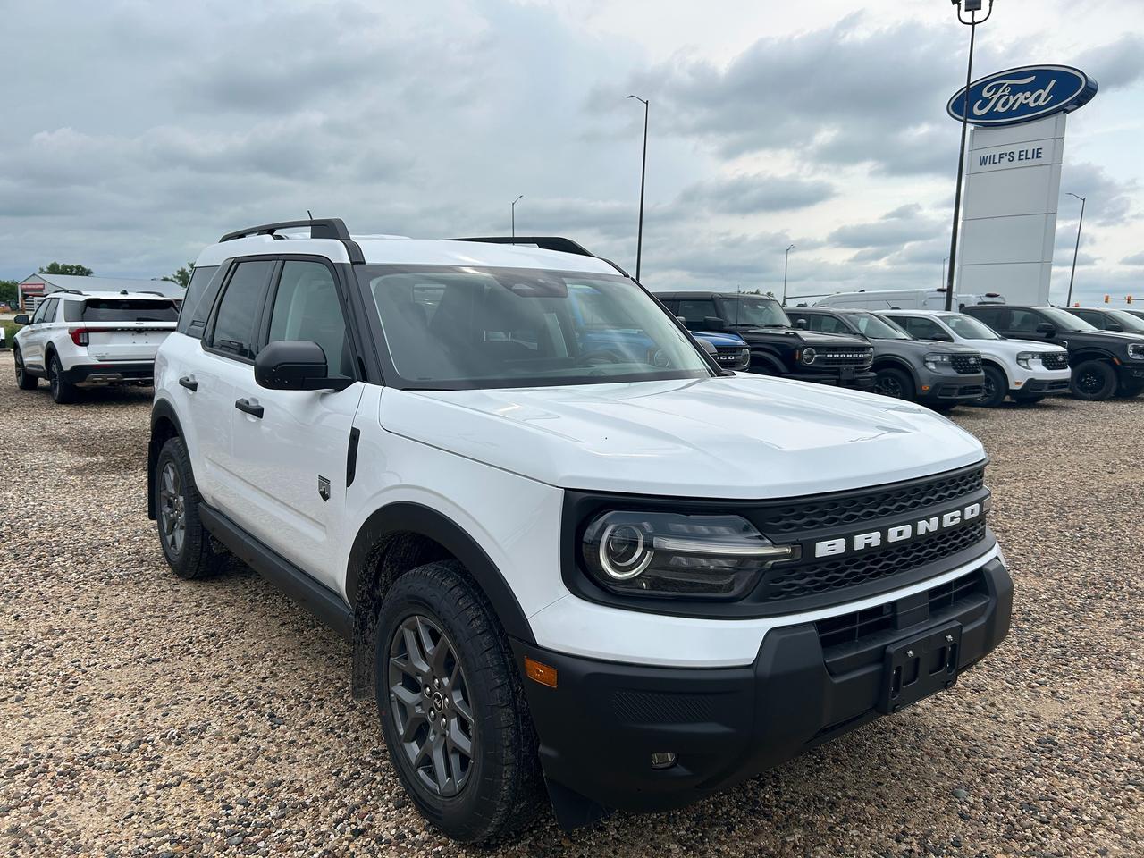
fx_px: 859
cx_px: 572
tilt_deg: -5.5
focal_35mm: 26
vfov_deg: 53.1
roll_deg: -1.1
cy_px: 429
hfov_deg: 67.3
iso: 50
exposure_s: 1/4274
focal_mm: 5.7
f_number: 1.5
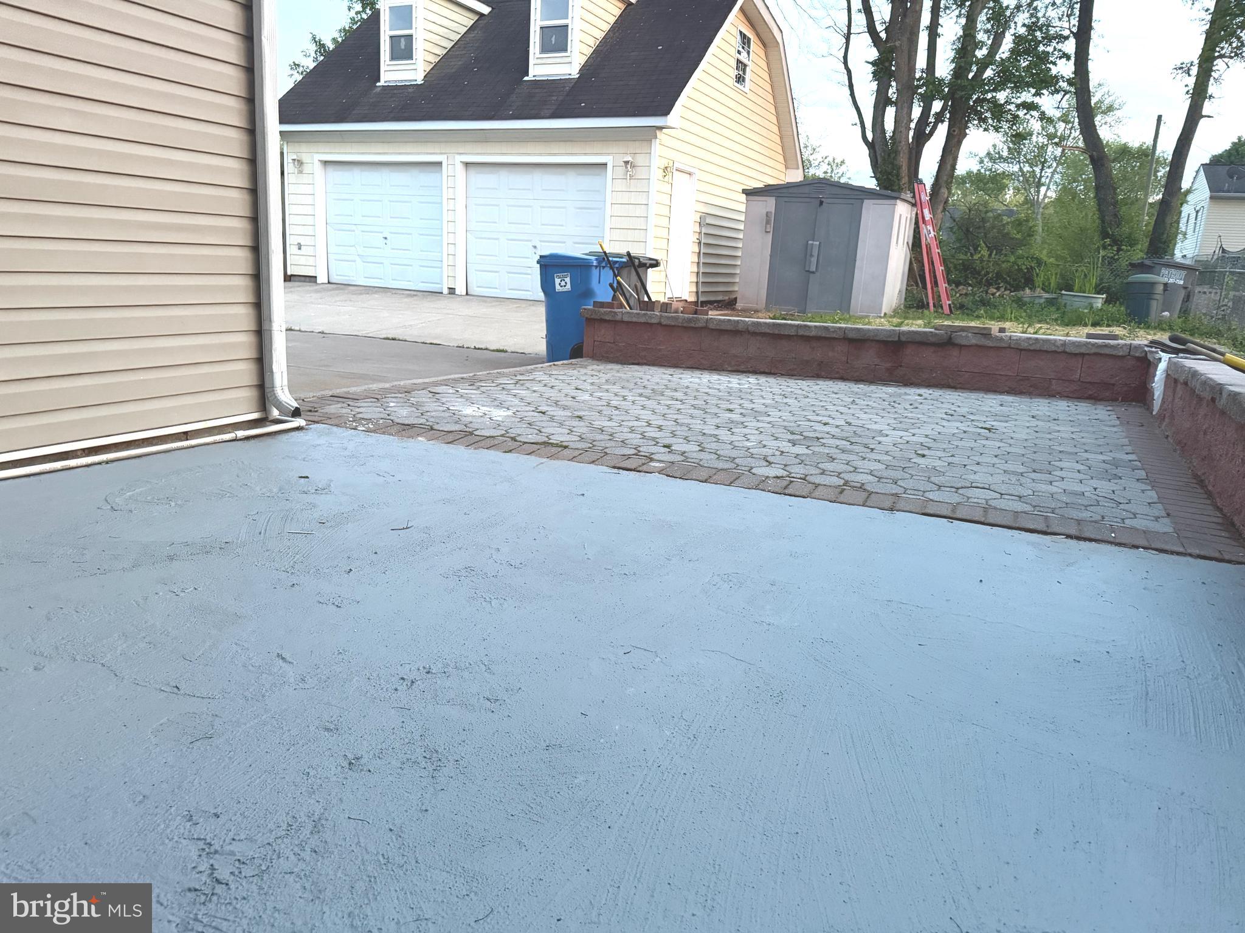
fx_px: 863
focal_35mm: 24
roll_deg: -2.4
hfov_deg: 71.6
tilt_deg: -12.7
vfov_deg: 56.8
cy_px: 466
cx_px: 622
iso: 800
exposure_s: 1/54
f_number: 1.78
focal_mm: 6.76
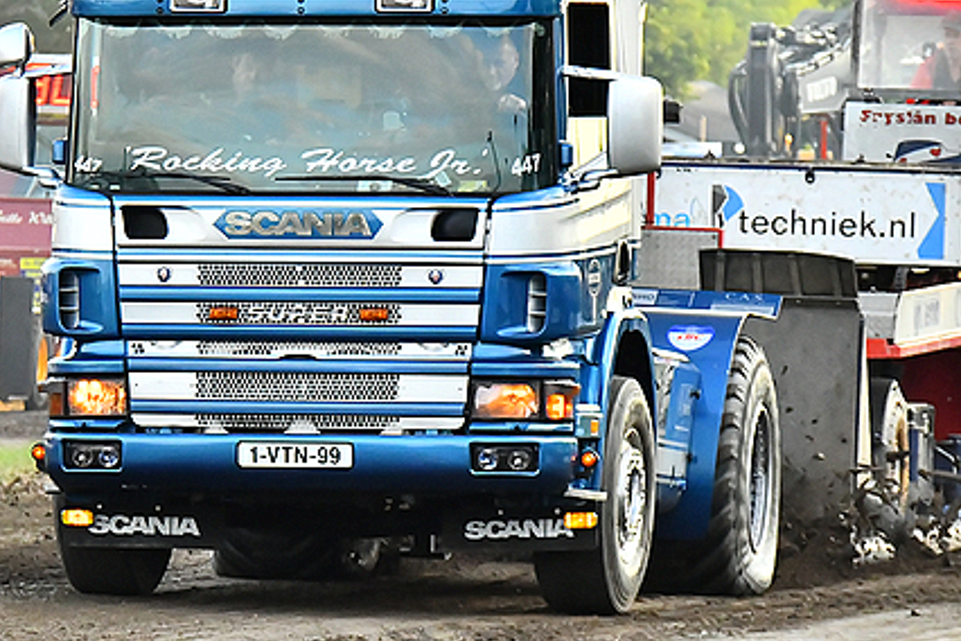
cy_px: 292
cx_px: 329
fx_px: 13158
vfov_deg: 2.8
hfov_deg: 4.2
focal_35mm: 493
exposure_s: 1/1600
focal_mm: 175
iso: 2500
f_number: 5.6
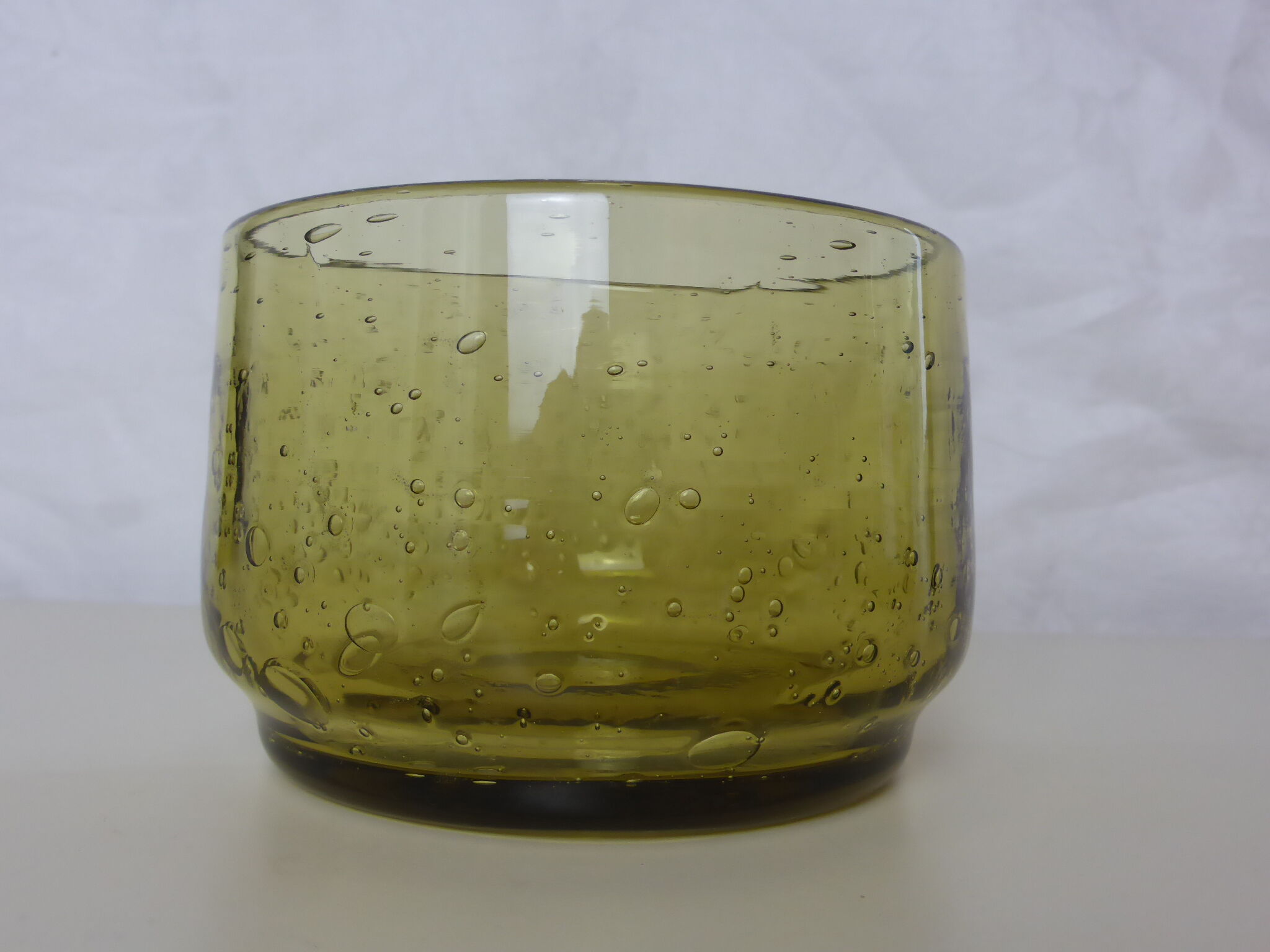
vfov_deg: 36.8
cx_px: 635
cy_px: 476
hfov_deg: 47.9
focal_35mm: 39
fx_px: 1431
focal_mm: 6.9
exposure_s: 1/60
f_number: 3.9
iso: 250
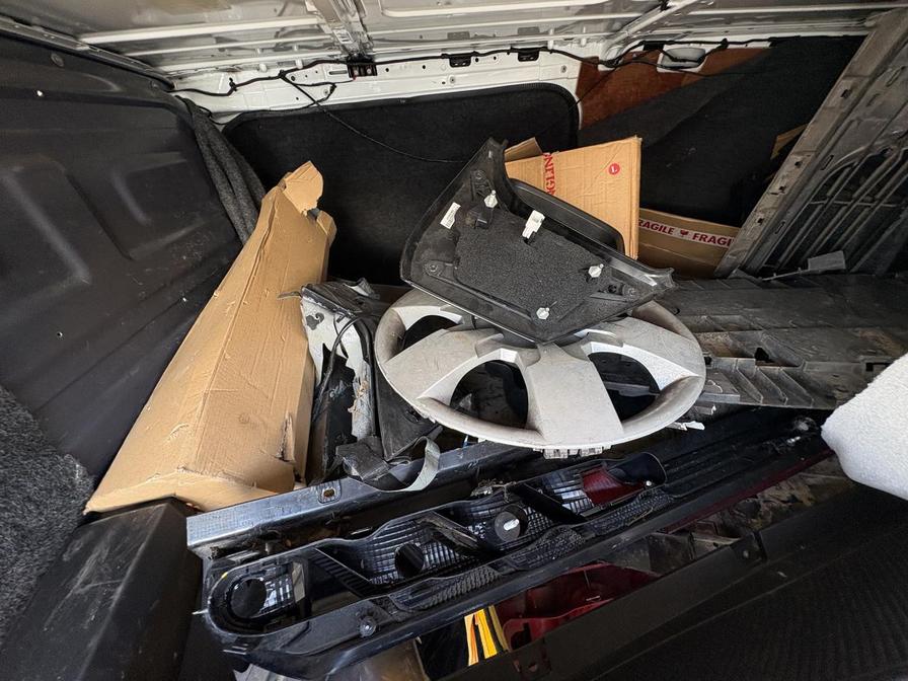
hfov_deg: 102.1
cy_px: 340
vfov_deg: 85.7
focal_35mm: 14
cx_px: 454
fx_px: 367
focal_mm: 2.22
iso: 200
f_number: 2.2
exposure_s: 1/99
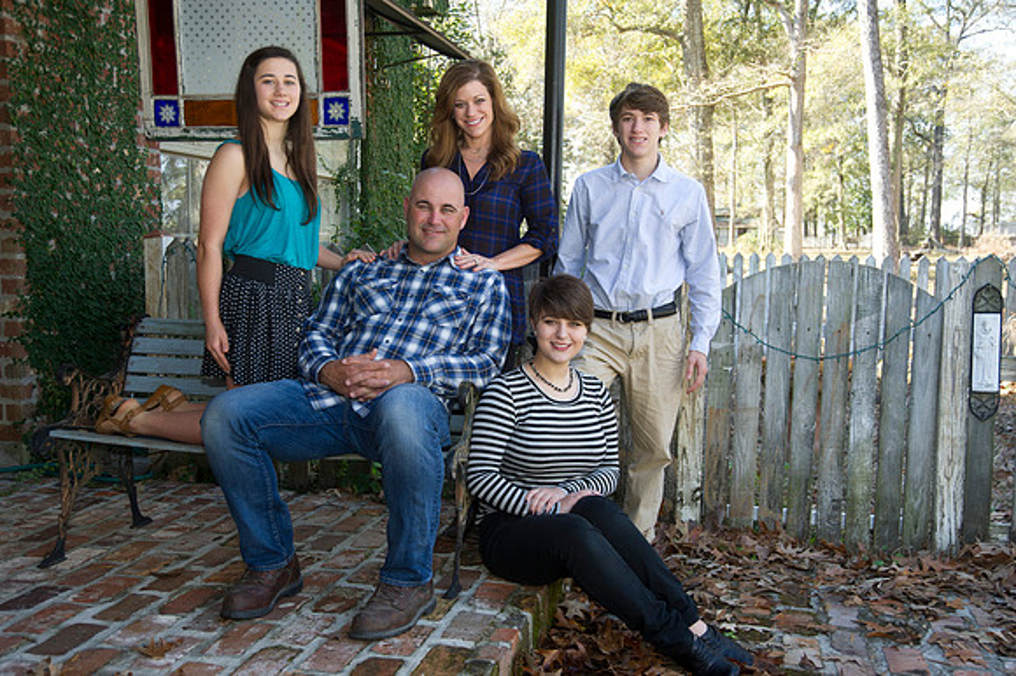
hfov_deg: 48.5
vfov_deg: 33.4
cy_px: 338
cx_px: 508
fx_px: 1128
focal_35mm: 40
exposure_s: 1/125
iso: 400
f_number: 6.3
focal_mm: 40
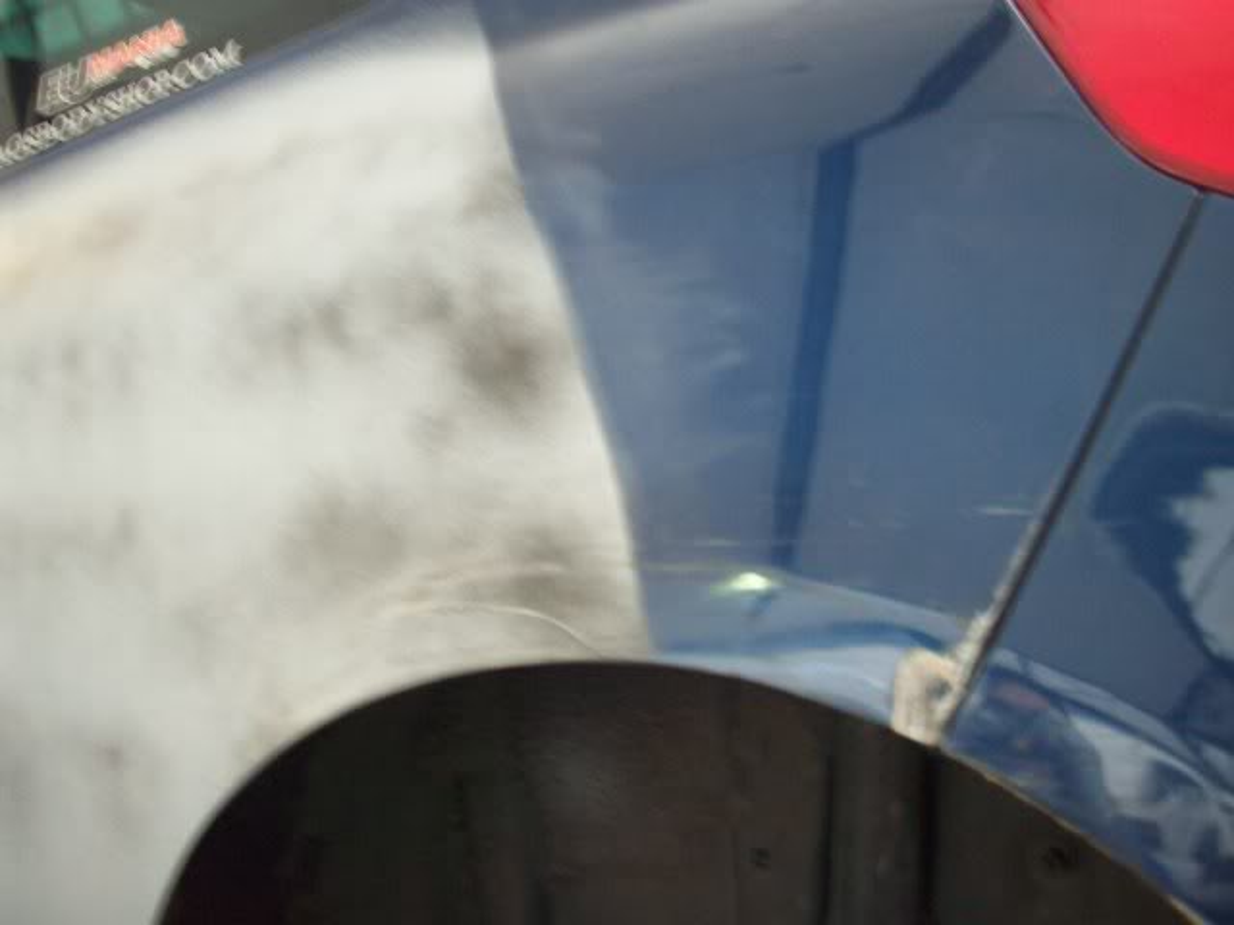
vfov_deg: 38.7
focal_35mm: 37
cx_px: 617
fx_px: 1319
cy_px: 462
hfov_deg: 50.1
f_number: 2.8
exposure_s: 1/11.1
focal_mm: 6.2
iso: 160
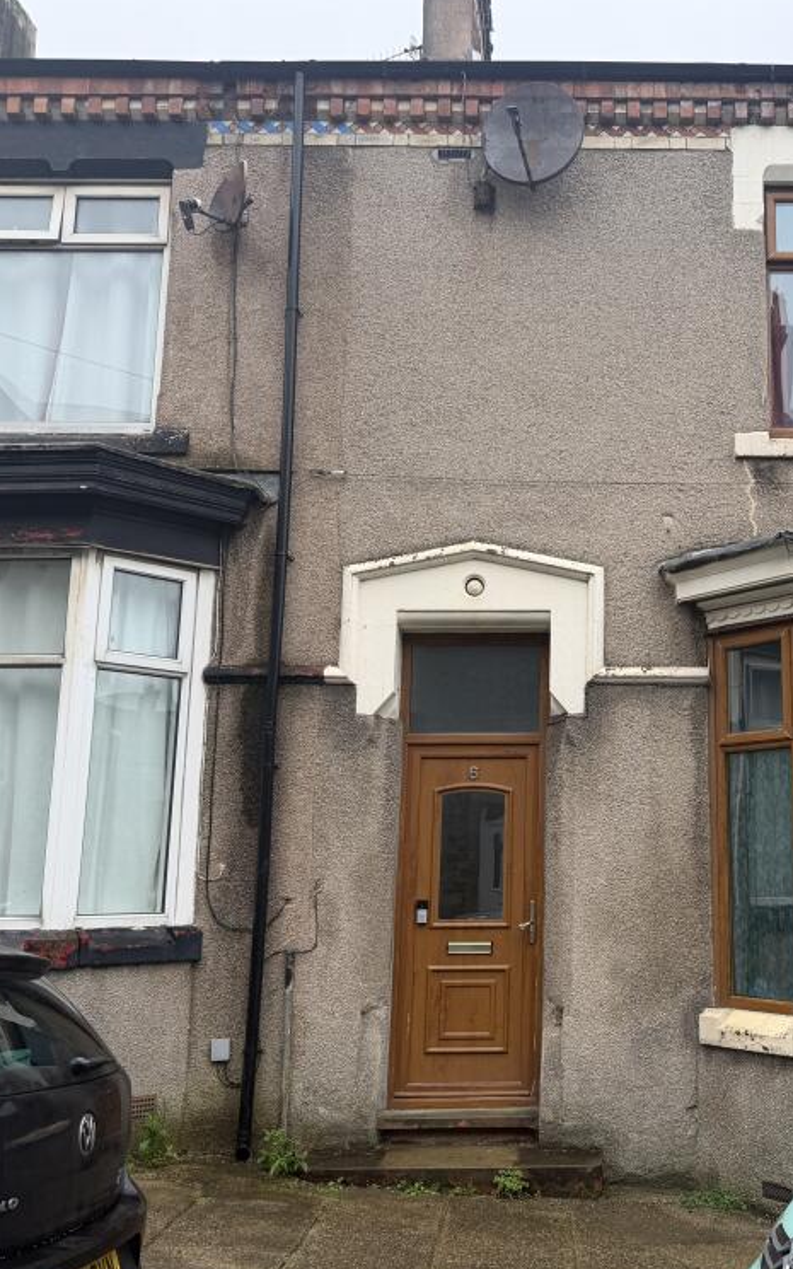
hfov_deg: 35.3
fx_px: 1210
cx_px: 612
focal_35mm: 35
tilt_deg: +10.2
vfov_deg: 55.3
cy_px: 631
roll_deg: +1.0
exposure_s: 1/849
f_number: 1.78
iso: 80
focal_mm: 6.76
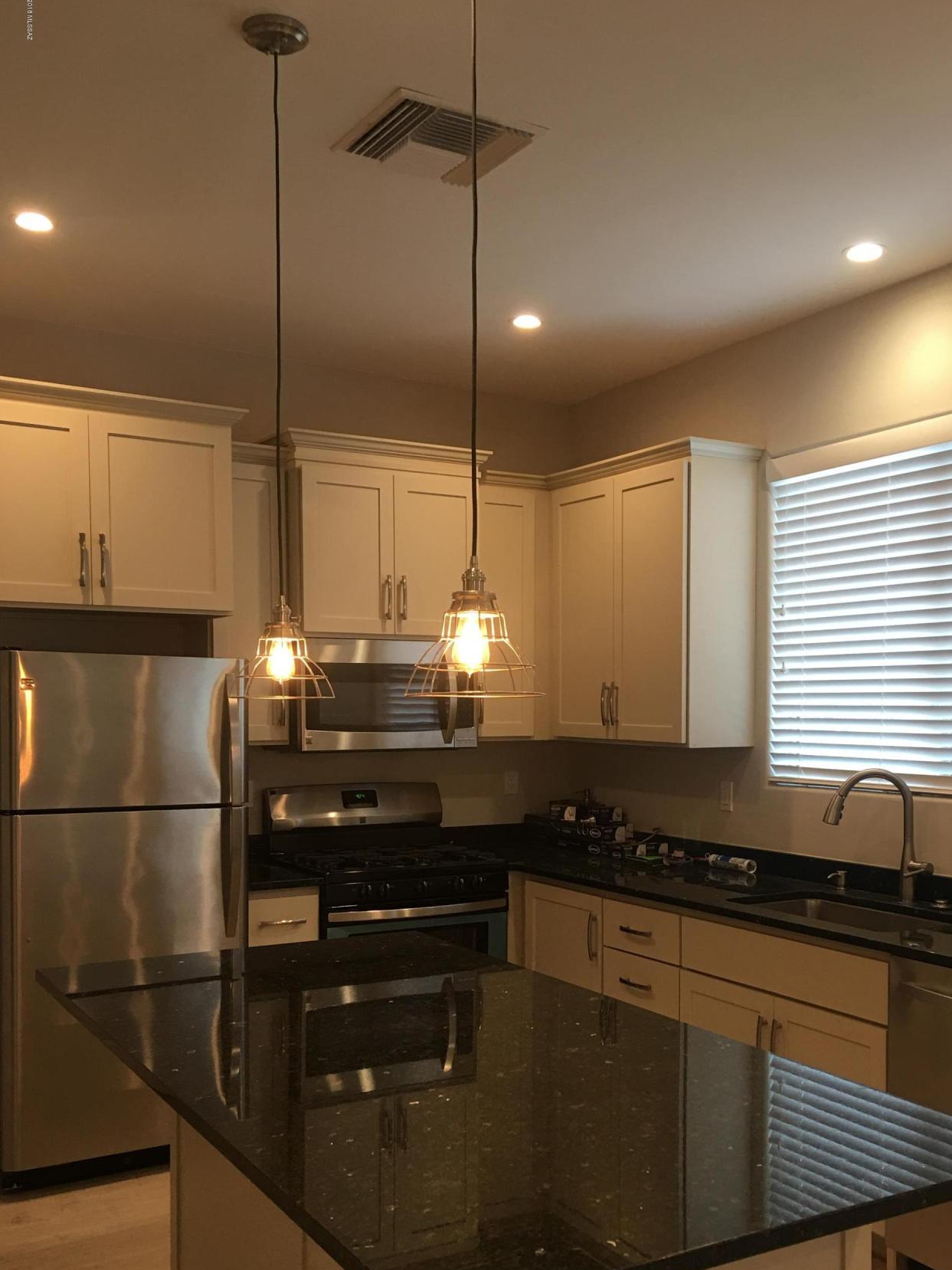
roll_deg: -0.3
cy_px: 758
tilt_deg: +0.5
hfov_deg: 40.5
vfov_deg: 52.3
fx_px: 1283
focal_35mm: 35
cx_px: 568
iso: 32
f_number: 2.2
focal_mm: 4.15
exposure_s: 1/15
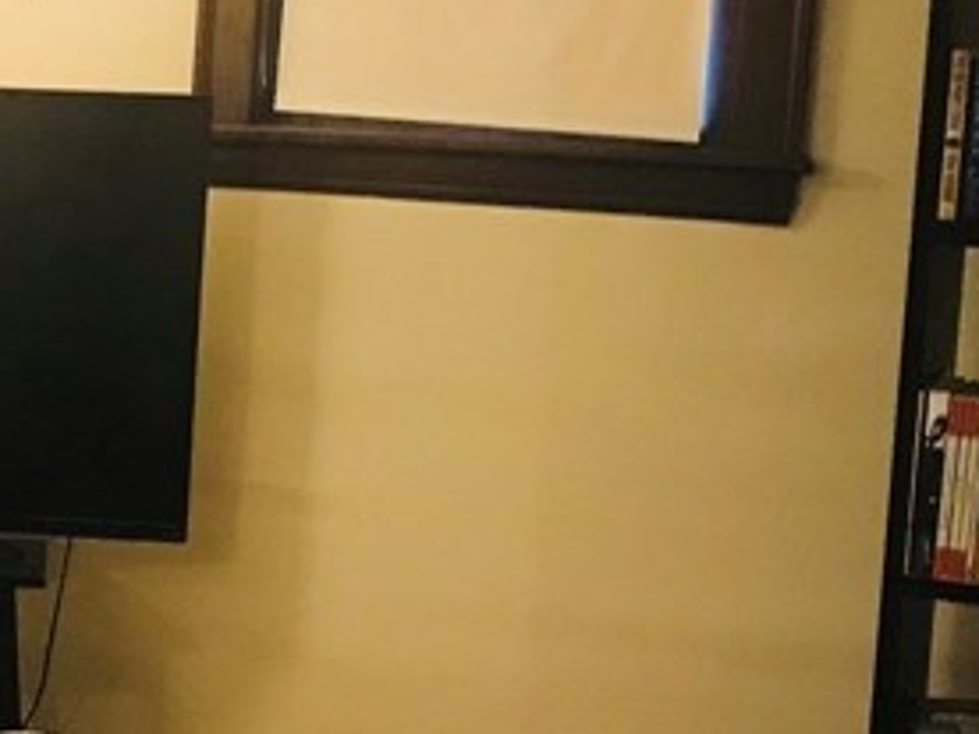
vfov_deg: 14.2
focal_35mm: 104
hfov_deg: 17.7
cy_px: 404
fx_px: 2941
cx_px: -291
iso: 64
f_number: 1.8
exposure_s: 1/15
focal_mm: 3.99
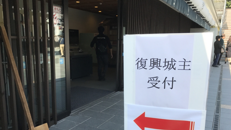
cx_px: 109
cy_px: 85
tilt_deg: -13.5
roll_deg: -1.3
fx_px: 202
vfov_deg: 35.3
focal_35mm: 33
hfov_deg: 59.5
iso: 20
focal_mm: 3.99
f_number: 1.8
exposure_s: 1/833
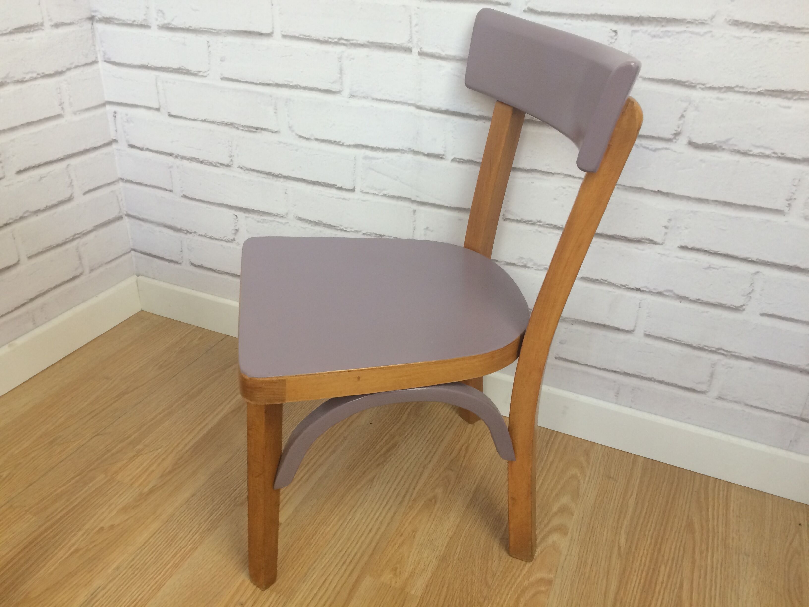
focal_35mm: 29
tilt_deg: -30.2
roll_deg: -2.0
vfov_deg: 48.2
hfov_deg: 61.7
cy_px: 304
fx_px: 678
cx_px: 404
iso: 50
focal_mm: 4.15
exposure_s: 1/33
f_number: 2.2
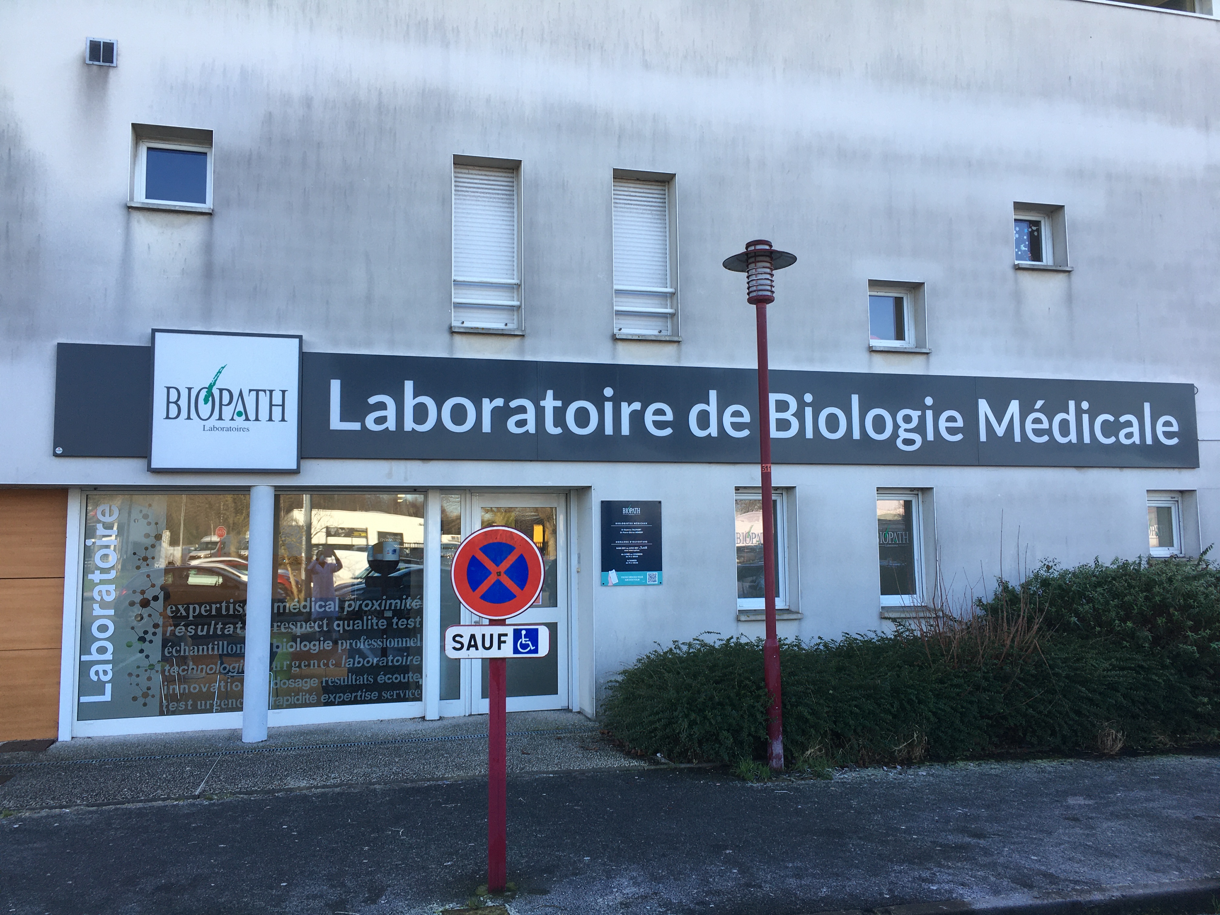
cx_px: 610
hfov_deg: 61.7
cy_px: 458
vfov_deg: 48.2
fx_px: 1022
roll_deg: +1.9
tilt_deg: +9.3
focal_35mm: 29
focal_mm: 4.15
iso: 25
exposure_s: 1/196
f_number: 2.2
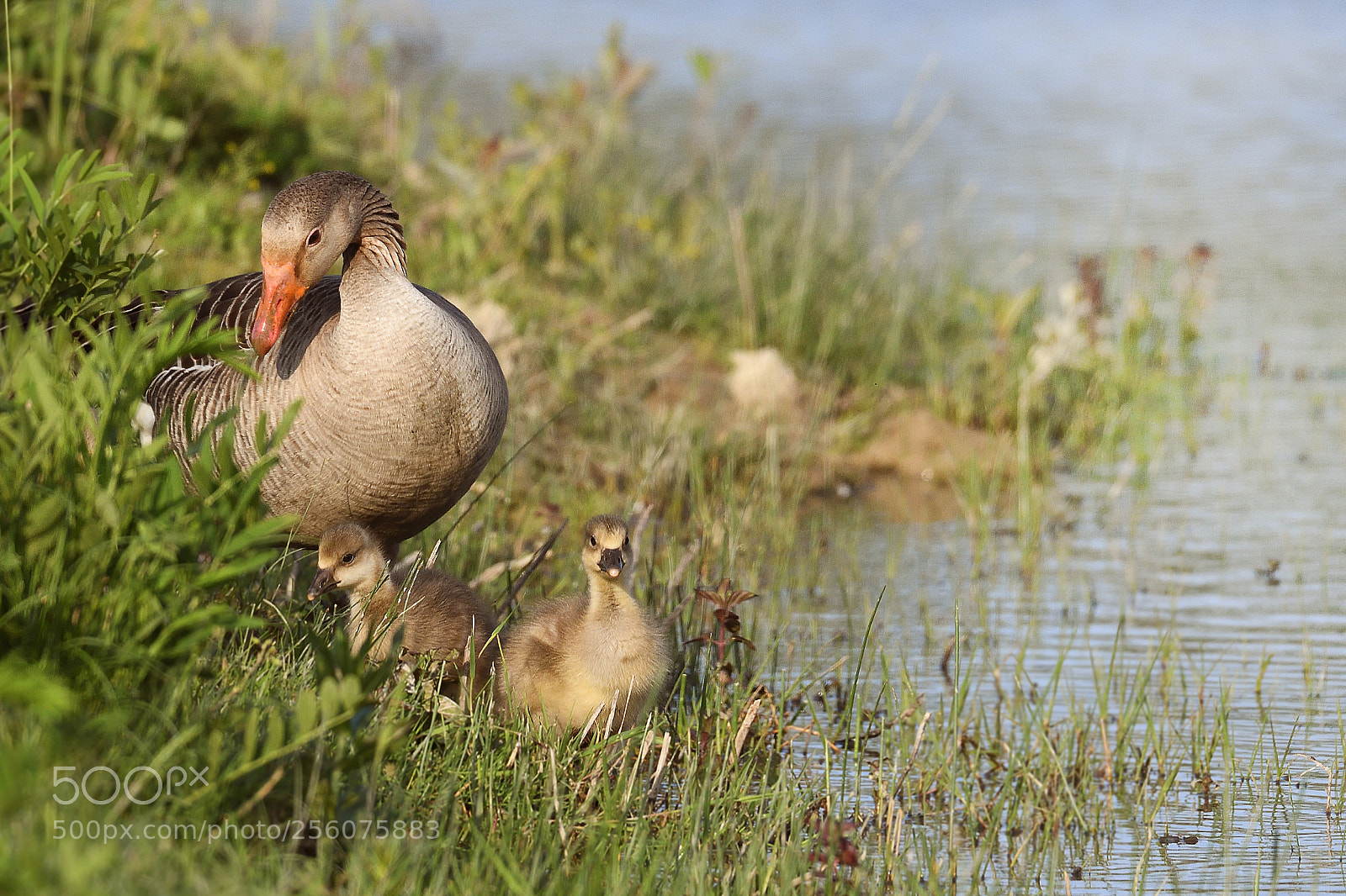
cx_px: 673
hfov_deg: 2.3
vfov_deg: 1.5
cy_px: 448
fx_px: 33641
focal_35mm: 900
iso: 1600
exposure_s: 1/2500
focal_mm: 600
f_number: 8
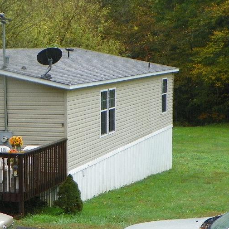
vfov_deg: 16.9
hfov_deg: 16.1
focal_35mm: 103
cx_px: -61
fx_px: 771
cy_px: 128
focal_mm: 8.2
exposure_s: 1/160
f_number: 3.5
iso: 64
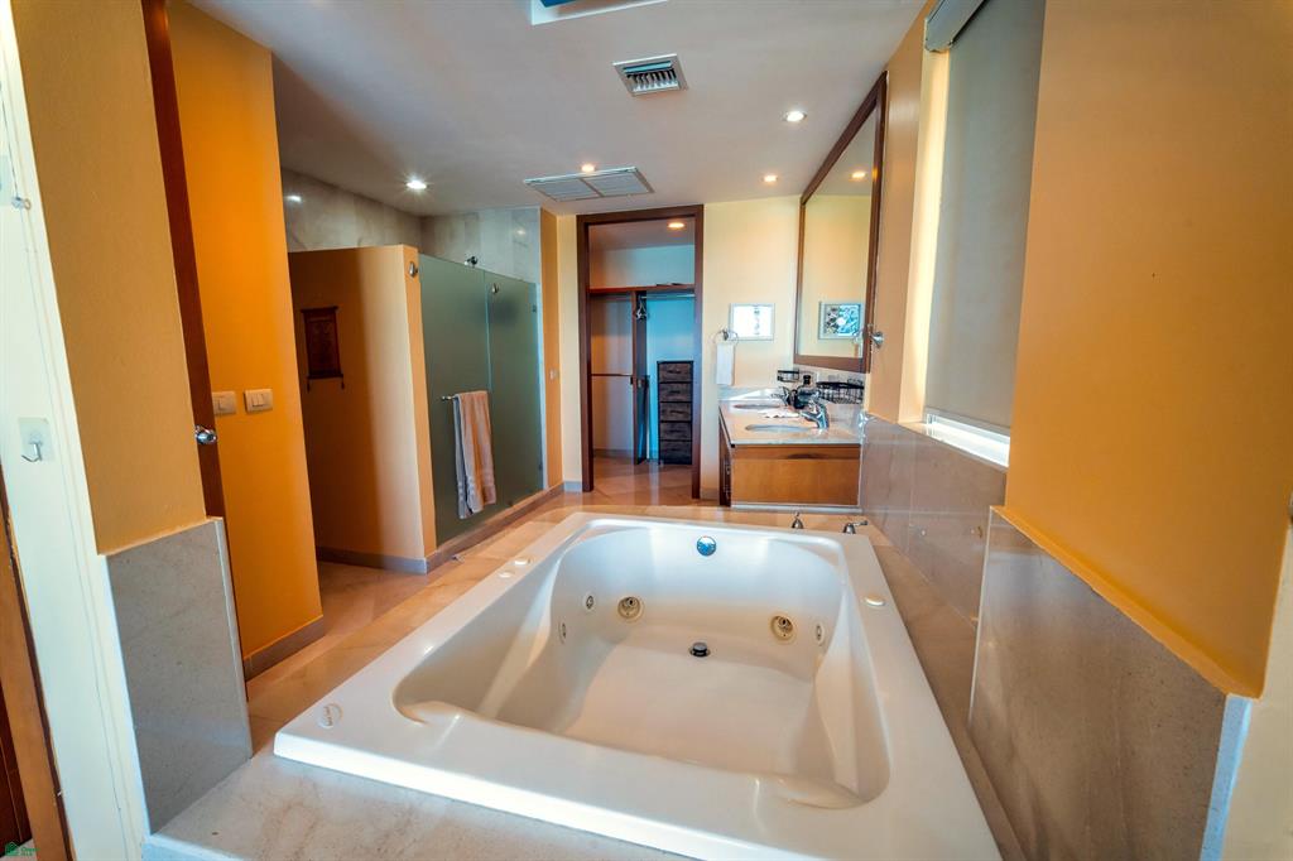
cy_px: 430
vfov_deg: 81.2
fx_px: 503
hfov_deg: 104.3
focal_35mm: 14
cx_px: 646
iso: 800
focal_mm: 14
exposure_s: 1/15
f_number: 9.5
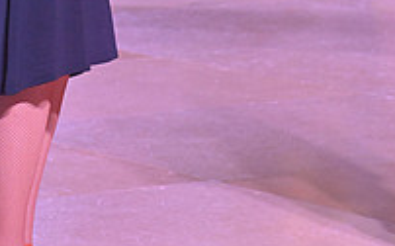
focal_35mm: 351
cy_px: -166
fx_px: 3776
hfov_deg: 6.0
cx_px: 296
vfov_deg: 3.7
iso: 5000
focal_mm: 120
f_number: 7.1
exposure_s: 1/400
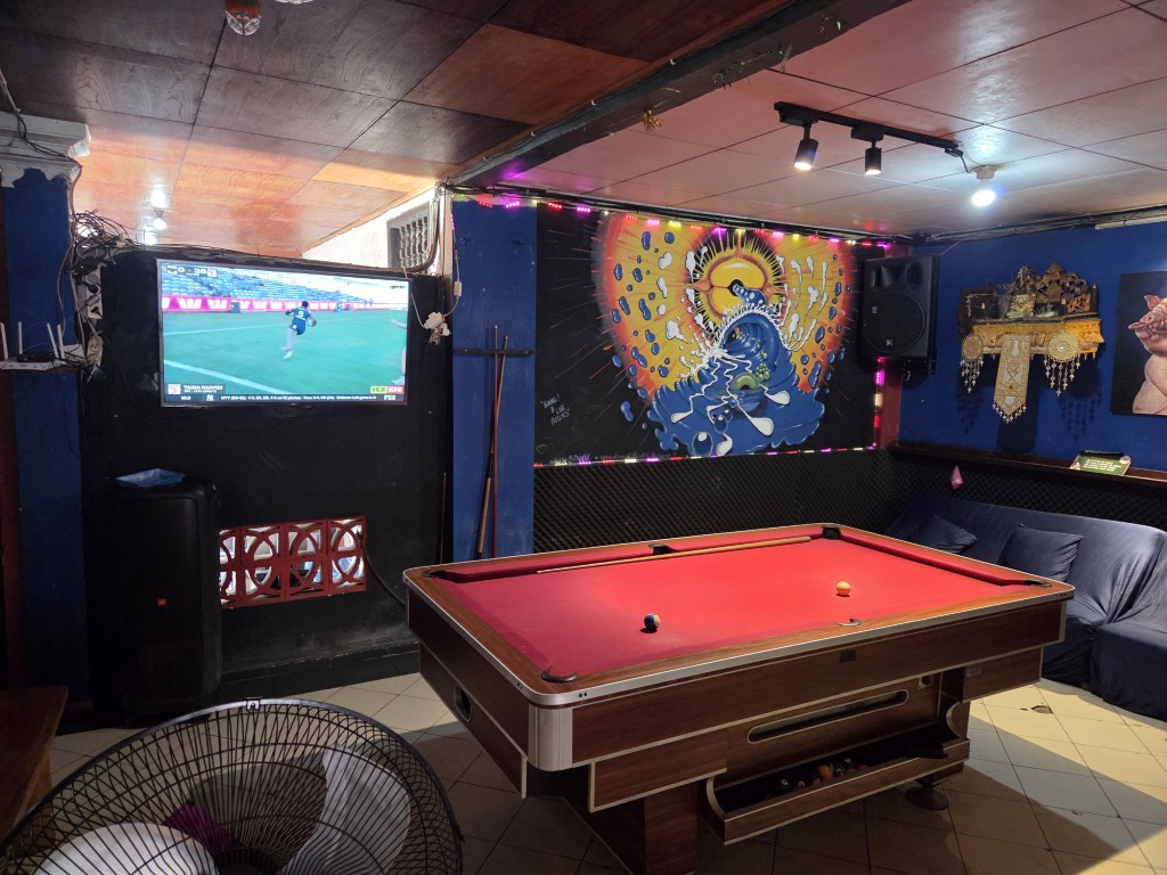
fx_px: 775
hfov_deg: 73.9
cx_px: 584
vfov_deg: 58.9
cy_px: 438
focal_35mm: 23
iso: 1250
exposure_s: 1/100
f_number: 1.8
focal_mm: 5.4
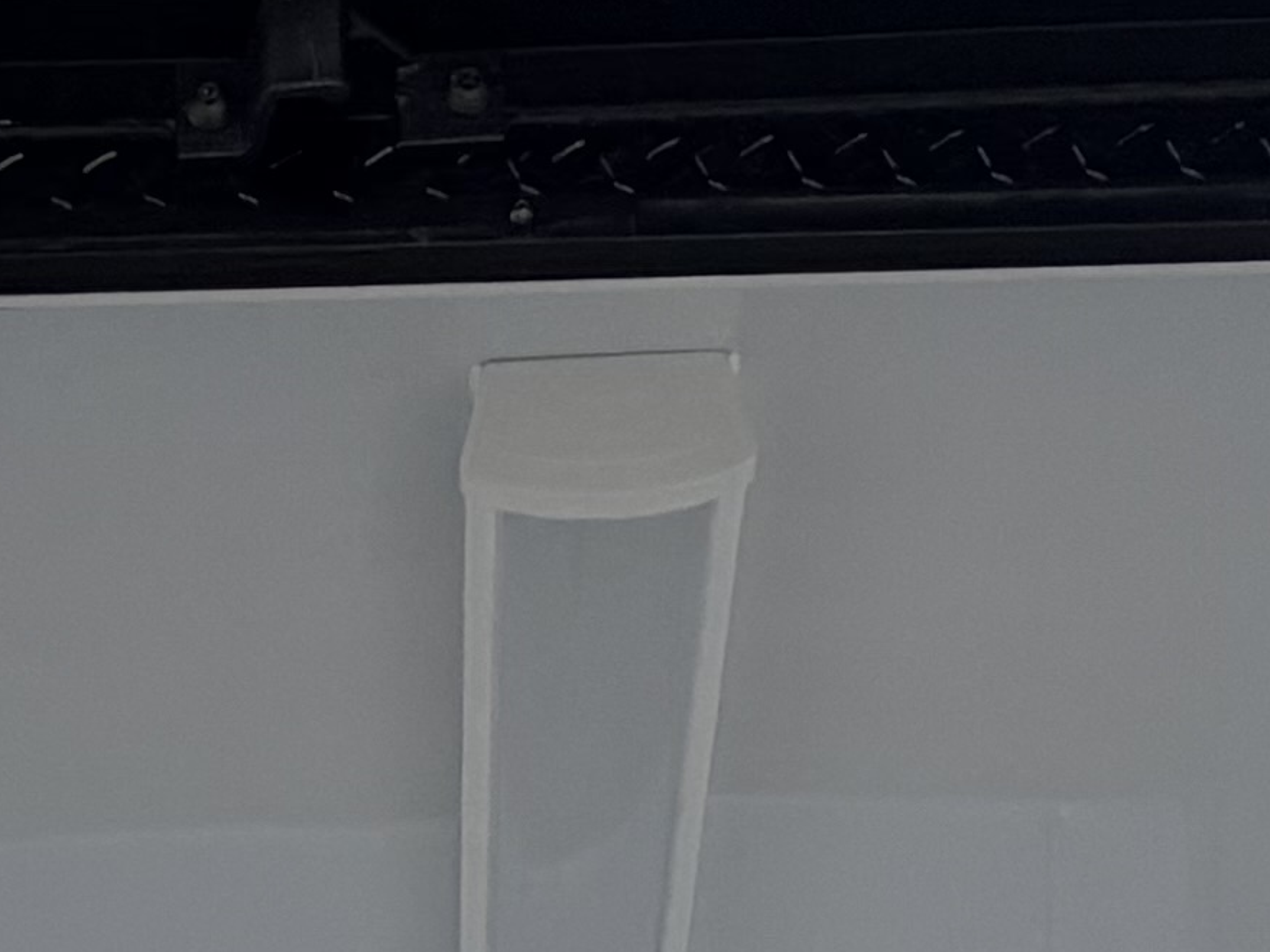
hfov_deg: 21.4
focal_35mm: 91
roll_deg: +2.0
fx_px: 3338
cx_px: 406
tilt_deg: +0.7
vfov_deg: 10.7
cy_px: 2892
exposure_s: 1/502
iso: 50
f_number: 2.2
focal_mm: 2.22
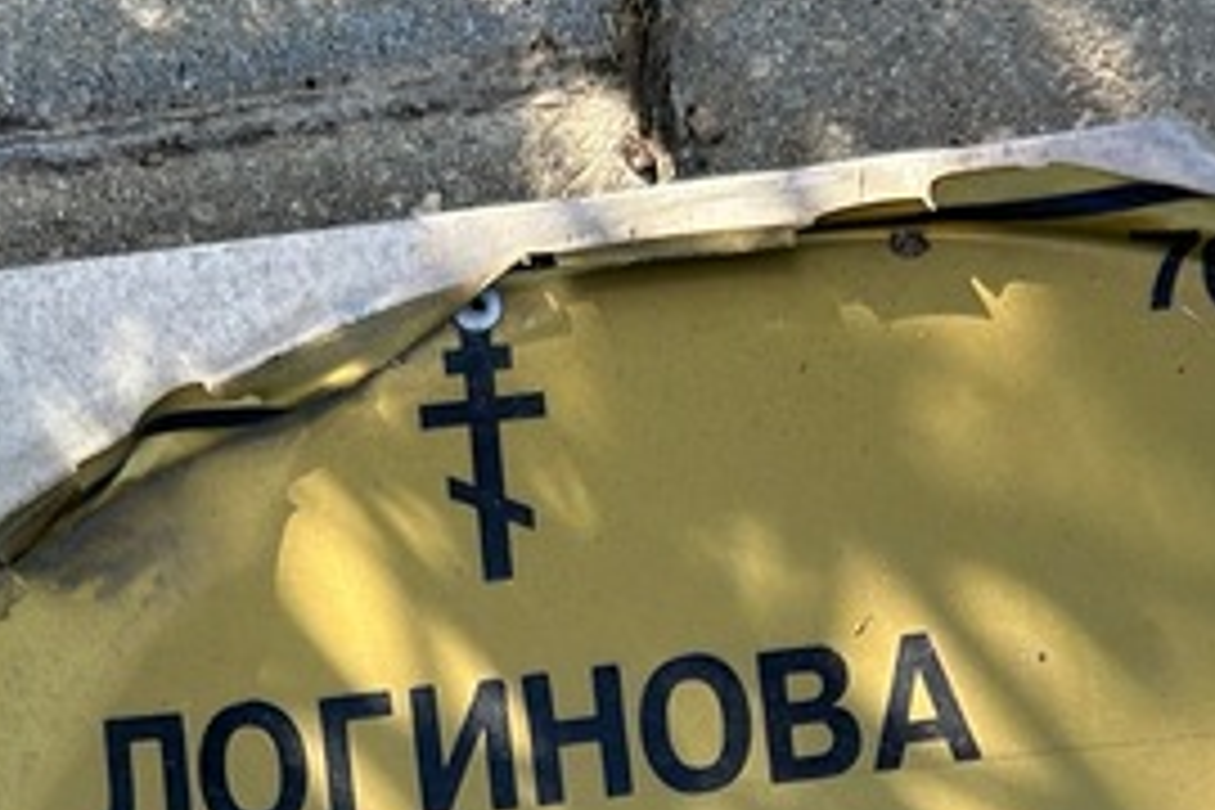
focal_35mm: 80
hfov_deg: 25.3
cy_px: 1076
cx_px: 513
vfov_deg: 16.1
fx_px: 2700
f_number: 1.5
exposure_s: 1/588
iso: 50
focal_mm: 5.7
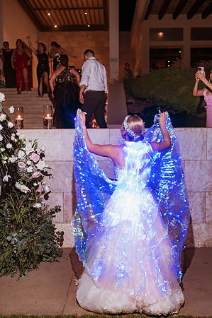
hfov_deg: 37.8
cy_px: 159
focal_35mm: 35
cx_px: 106
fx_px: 310
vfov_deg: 54.5
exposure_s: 1/80
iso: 1600
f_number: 4.5
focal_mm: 35
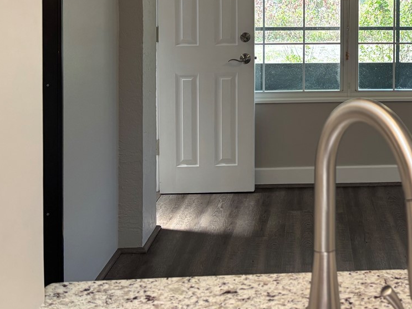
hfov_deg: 32.5
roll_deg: -0.8
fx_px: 666
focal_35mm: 56
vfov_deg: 24.9
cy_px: 5
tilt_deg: -3.2
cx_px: 376
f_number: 1.6
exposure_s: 1/120
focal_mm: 5.96
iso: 125
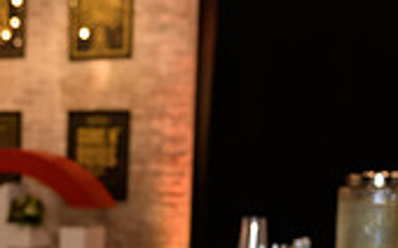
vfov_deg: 11.7
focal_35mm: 108
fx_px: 1171
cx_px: -61
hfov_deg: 18.4
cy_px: 338
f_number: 3.2
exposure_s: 1/125
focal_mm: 31
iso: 1250
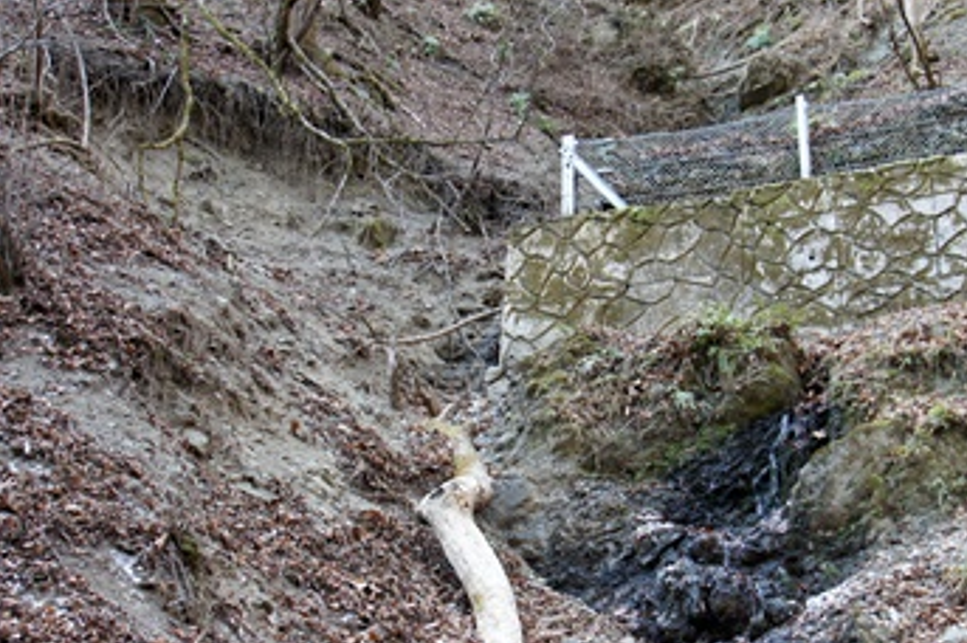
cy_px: 368
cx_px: 589
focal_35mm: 64
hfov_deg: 31.4
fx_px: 1713
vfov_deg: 21.2
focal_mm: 30.4
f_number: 4.5
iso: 500
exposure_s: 1/50
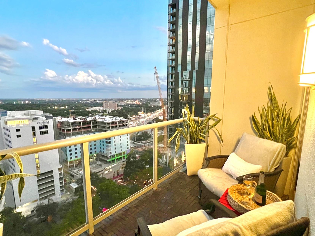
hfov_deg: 94.5
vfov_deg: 78.0
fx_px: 146
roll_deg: +0.0
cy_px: 108
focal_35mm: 16
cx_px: 158
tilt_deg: -3.8
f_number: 1.8
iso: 800
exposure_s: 1/60
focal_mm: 1.57
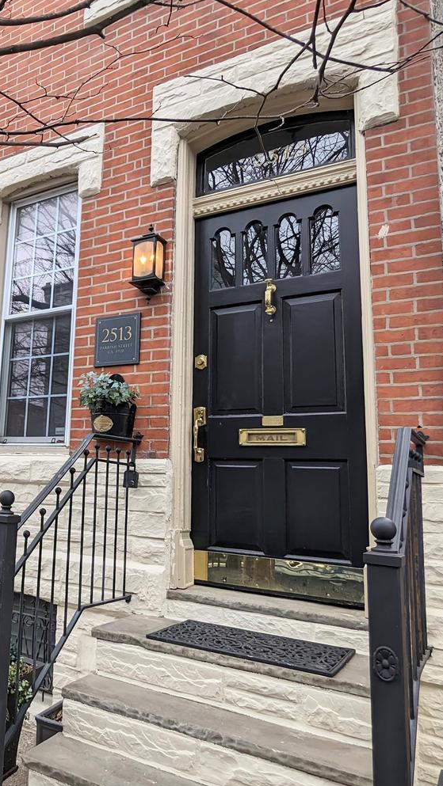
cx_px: 51
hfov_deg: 40.0
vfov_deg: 69.8
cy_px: 390
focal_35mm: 27
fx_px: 564
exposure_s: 1/454
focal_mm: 2.35
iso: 41
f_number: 2.2
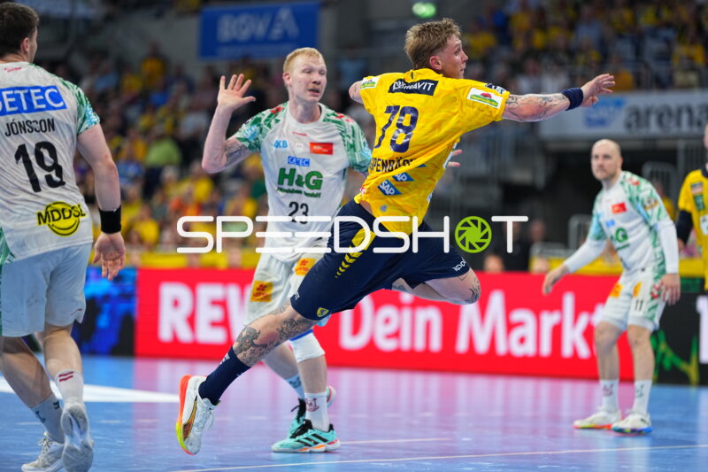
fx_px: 2654
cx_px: 354
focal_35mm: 135
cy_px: 236
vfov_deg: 10.2
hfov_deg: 15.2
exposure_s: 1/1600
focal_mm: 135
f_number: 1.8
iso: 1000
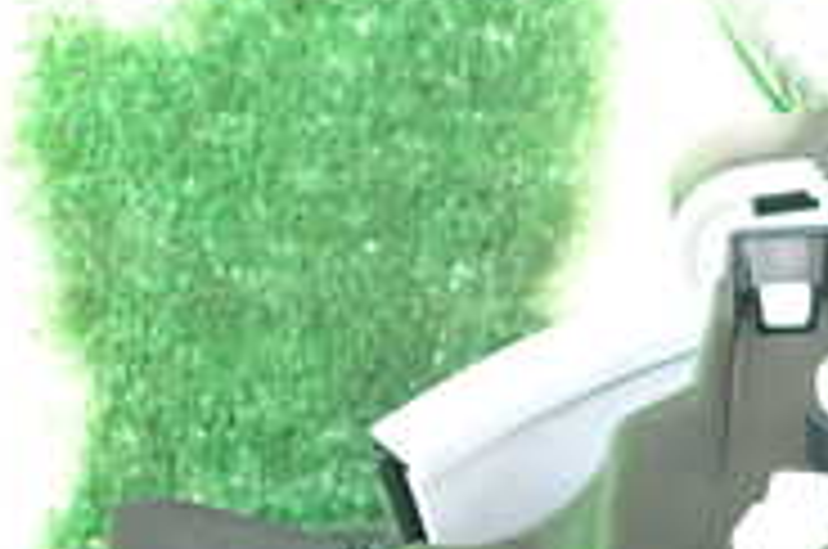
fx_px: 2342
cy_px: 549
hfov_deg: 18.6
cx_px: 1076
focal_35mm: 102
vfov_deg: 13.2
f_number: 2.3
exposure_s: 1/60
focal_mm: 5.4
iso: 160
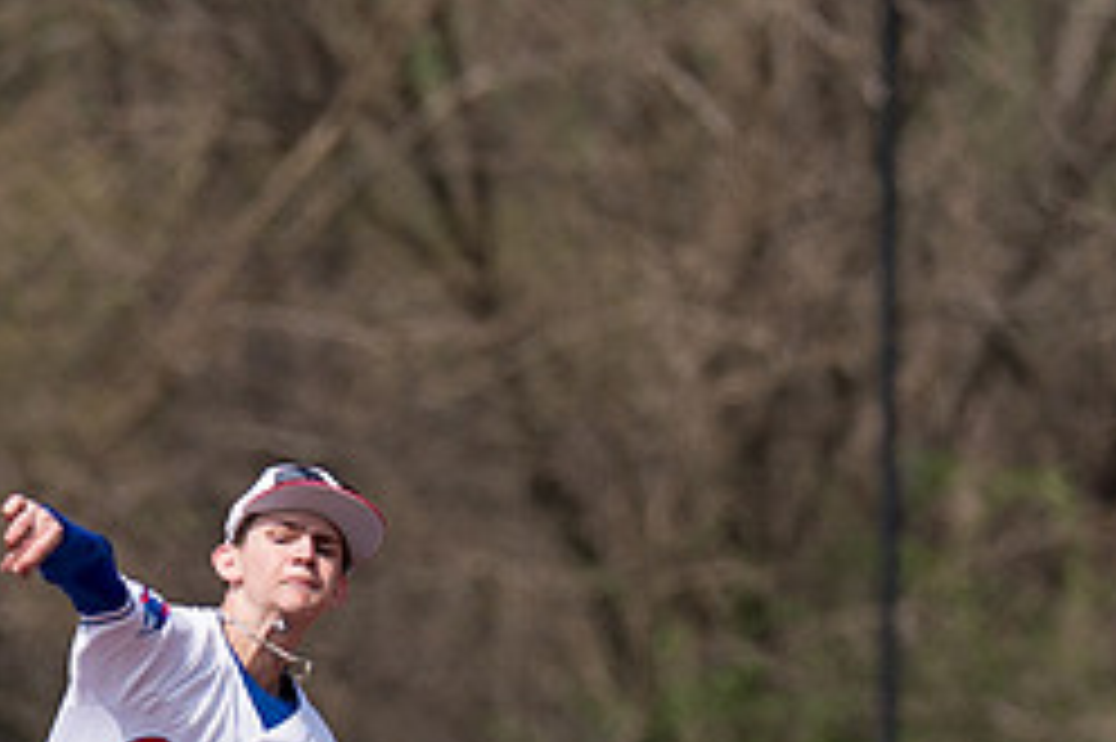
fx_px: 34665
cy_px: 910
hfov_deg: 1.8
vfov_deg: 1.2
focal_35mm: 1119
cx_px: 113
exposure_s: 1/2000
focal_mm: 200
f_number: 2.8
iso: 100
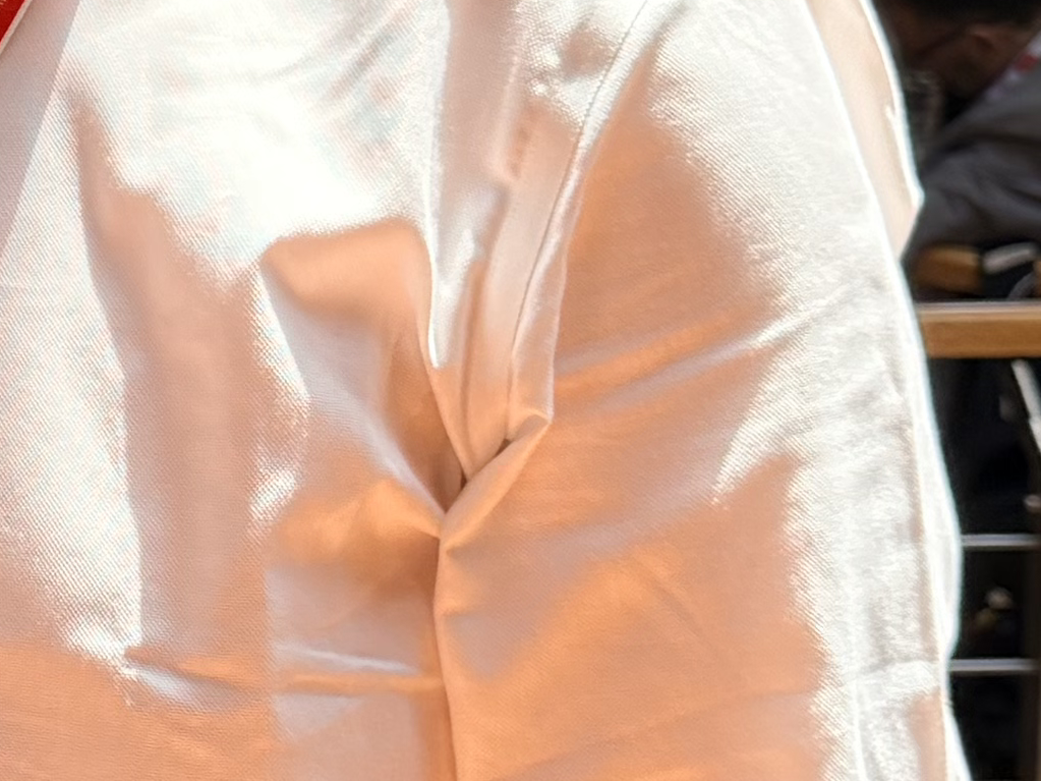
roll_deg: +0.5
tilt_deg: -7.5
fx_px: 4029
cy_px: 227
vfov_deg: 11.0
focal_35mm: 134
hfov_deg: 13.5
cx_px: -707
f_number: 1.78
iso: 100
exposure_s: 1/617
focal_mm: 6.76
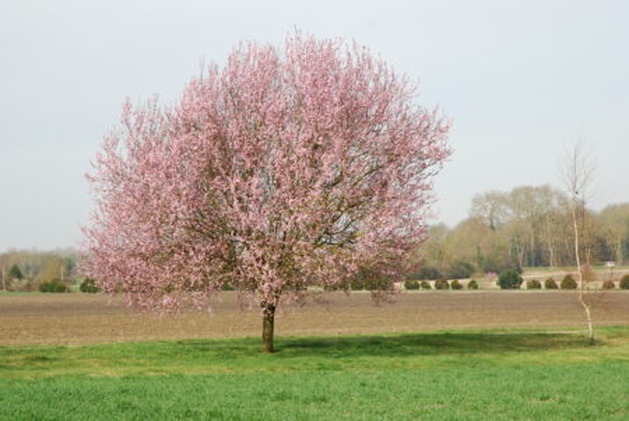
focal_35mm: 105
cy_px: 210
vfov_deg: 13.1
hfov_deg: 19.4
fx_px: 1836
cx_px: 314
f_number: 10
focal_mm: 70
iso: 200
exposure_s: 1/200
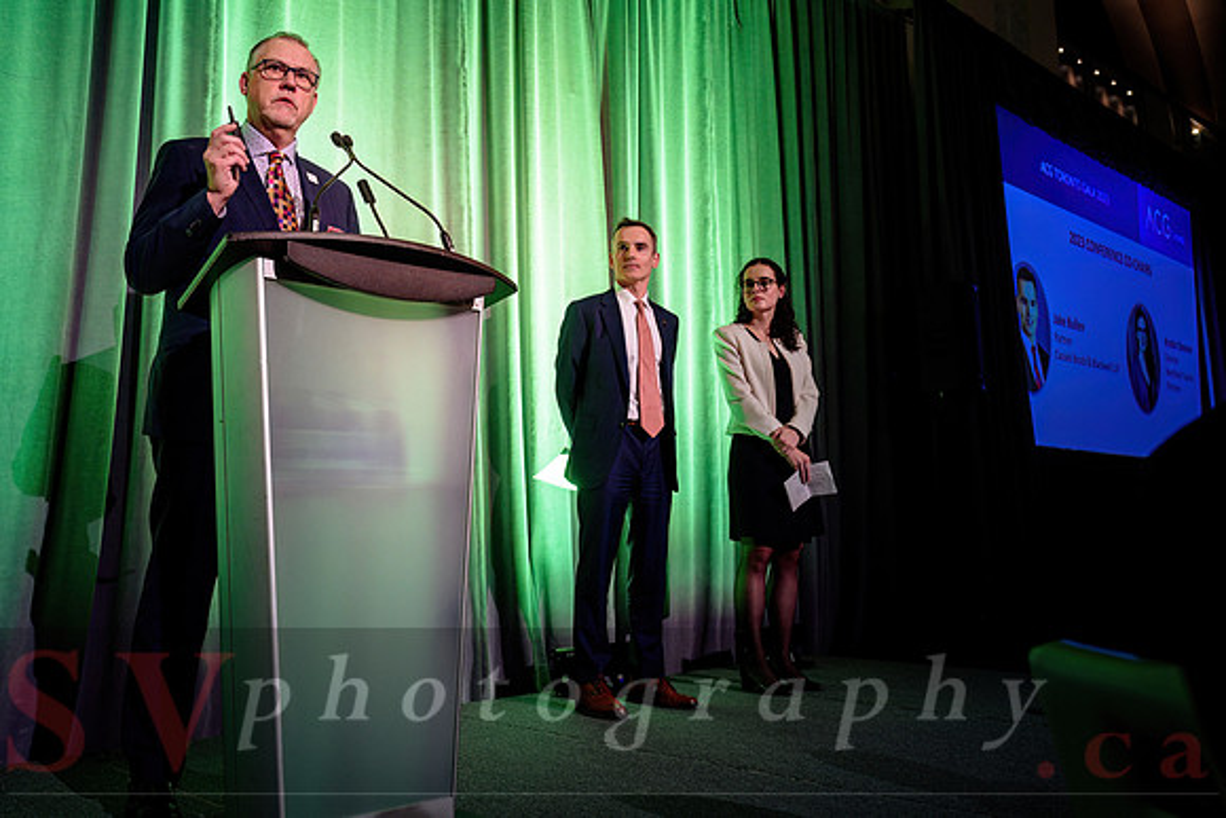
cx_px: 537
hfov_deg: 55.3
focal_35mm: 34
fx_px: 1167
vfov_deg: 38.6
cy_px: 364
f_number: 4
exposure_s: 1/100
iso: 1000
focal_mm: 30
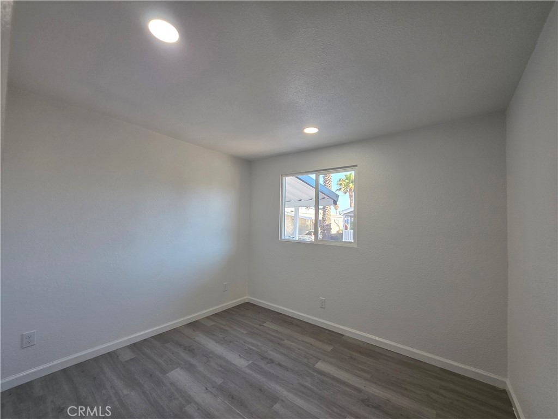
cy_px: 210
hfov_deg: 106.2
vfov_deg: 89.9
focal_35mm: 13
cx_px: 279
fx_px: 210
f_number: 1.9
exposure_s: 1/120
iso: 100
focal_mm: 2.2
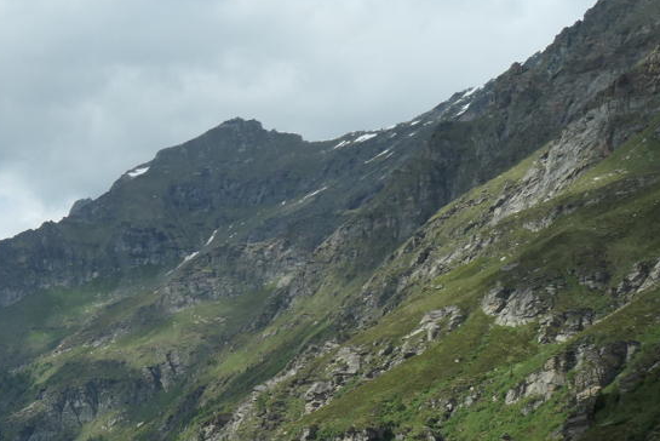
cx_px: -191
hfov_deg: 21.0
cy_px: 378
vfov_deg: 15.4
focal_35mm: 88
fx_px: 1614
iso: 200
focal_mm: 11.7
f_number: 5.6
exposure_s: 1/1000
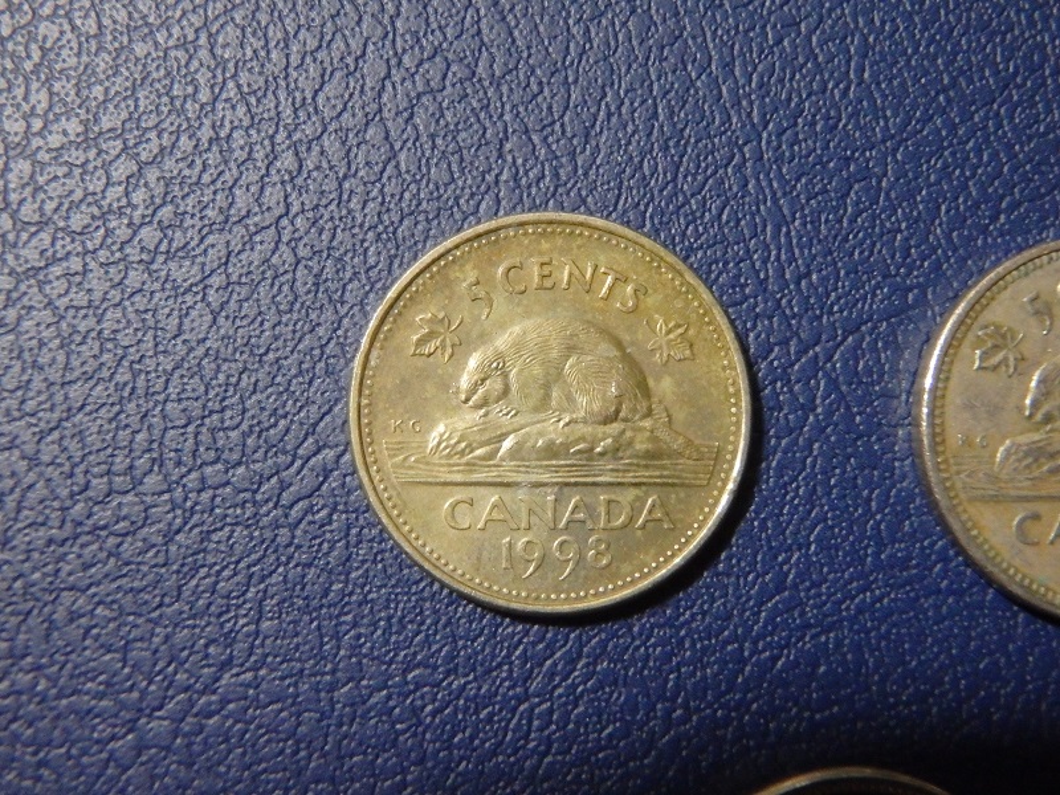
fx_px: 1133
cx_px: 530
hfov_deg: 50.1
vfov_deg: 38.7
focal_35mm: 37
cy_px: 398
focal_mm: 6.6
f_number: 4.7
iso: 1600
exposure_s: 1/40
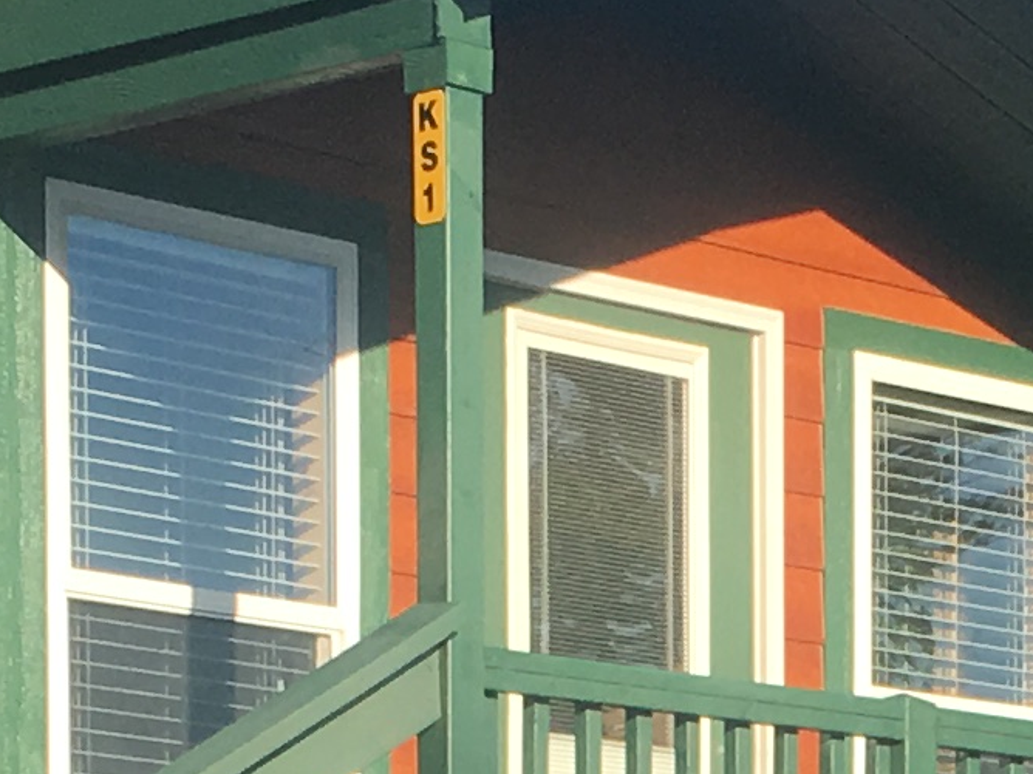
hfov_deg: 11.1
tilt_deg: -2.1
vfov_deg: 8.0
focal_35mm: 175
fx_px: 5222
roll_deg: -0.3
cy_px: 1716
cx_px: 1203
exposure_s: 1/864
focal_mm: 4.15
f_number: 2.2
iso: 25
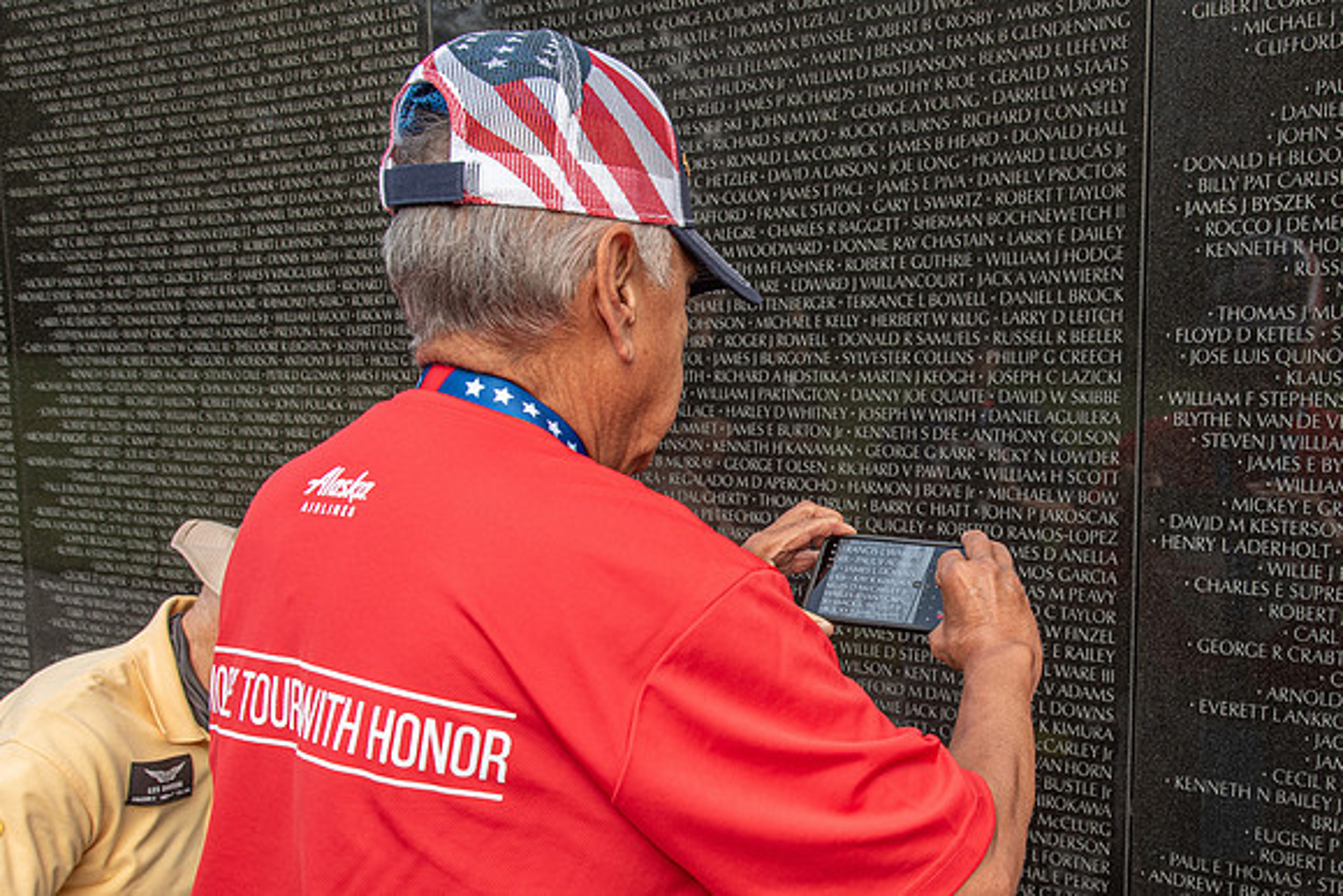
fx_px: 1548
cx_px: 871
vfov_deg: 32.1
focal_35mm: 41
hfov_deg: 46.3
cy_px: 575
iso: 400
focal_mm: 32
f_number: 9
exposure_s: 1/125
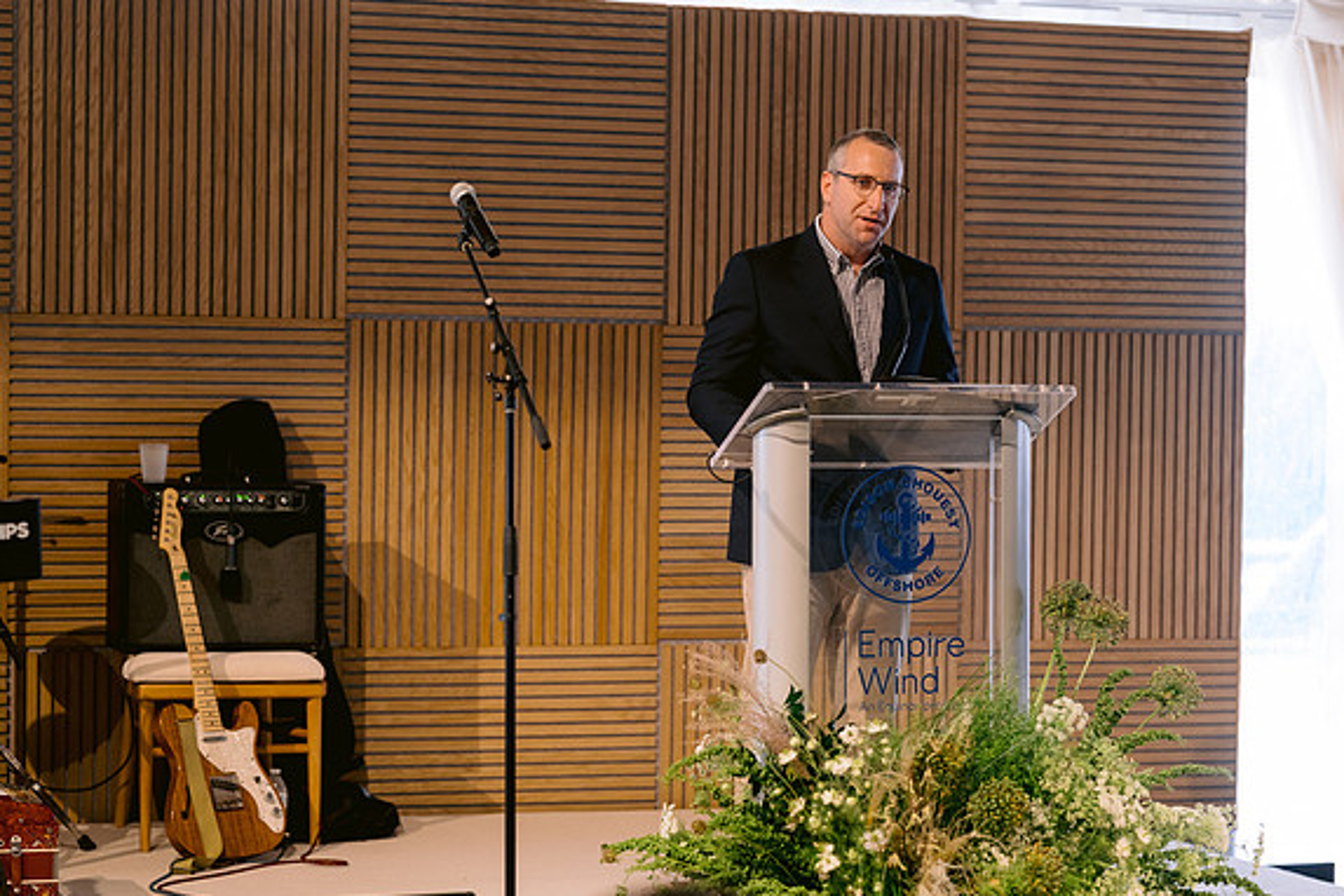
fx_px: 3210
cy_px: 452
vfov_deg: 15.9
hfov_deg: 23.6
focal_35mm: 86
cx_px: 678
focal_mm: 85
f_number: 2.8
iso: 800
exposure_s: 1/160
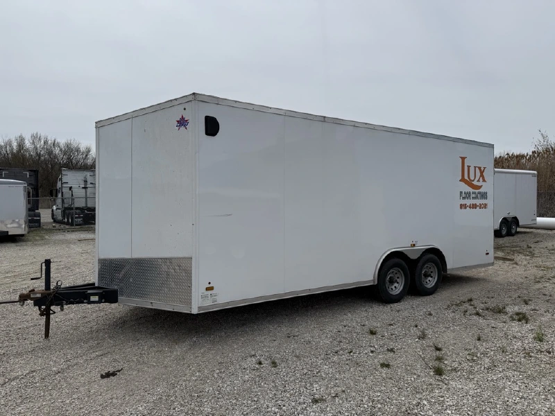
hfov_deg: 71.6
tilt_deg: -2.1
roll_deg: +0.6
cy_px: 208
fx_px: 385
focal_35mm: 24
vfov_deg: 56.8
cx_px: 278
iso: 80
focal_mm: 6.76
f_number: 1.78
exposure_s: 1/10309
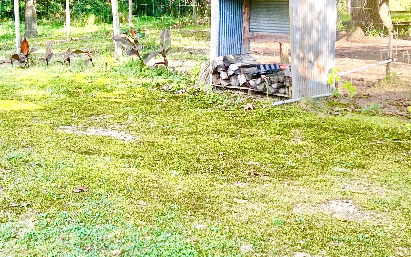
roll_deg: +1.1
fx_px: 739
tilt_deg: -2.2
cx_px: 120
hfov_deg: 30.7
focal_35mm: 66
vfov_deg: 19.1
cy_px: -10
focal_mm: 5.7
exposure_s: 1/209
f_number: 1.5
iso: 40
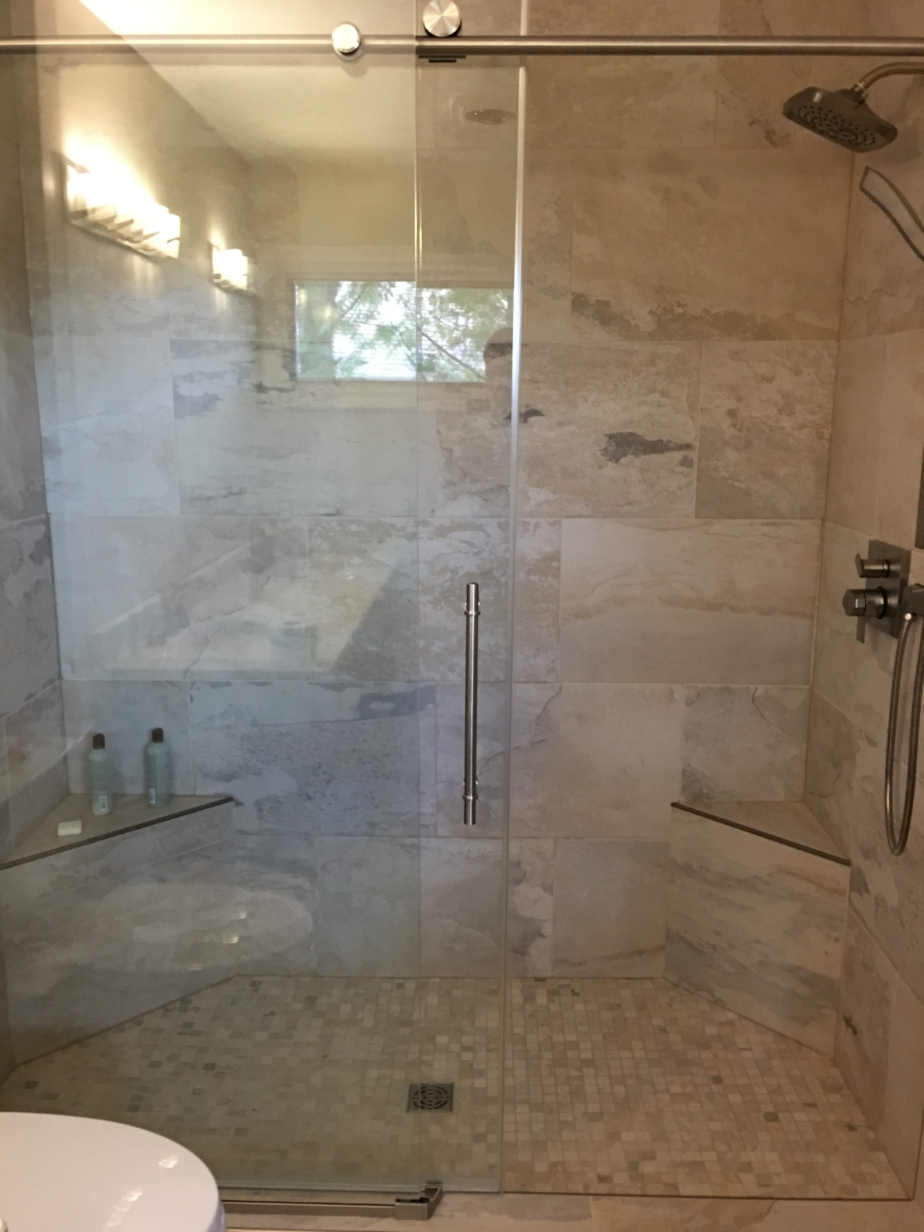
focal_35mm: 29
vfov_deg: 61.7
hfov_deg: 48.2
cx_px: 462
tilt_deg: -10.6
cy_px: 616
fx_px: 1032
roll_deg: +0.0
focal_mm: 4.15
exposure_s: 1/4
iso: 80
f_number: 2.2
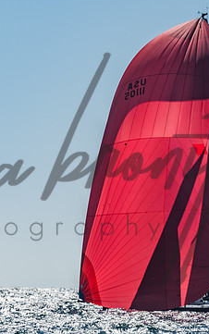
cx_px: 108
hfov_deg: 3.2
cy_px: 176
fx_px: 3796
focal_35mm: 417
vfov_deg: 5.0
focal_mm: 200
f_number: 6.3
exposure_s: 1/640
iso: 160
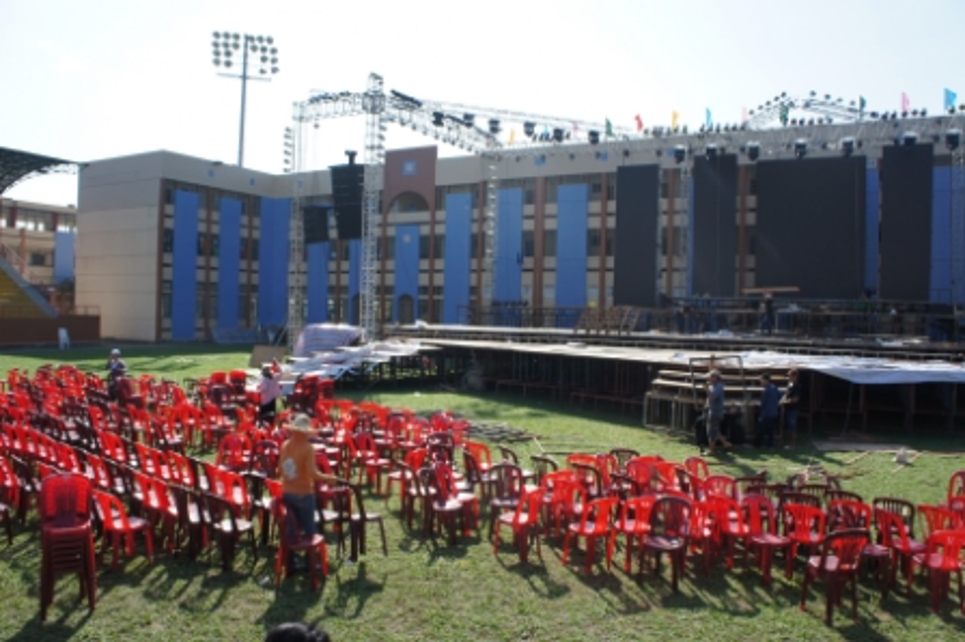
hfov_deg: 67.4
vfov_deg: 47.9
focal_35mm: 27
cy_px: 321
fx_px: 723
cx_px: 482
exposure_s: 1/320
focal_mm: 18
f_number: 7.1
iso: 200
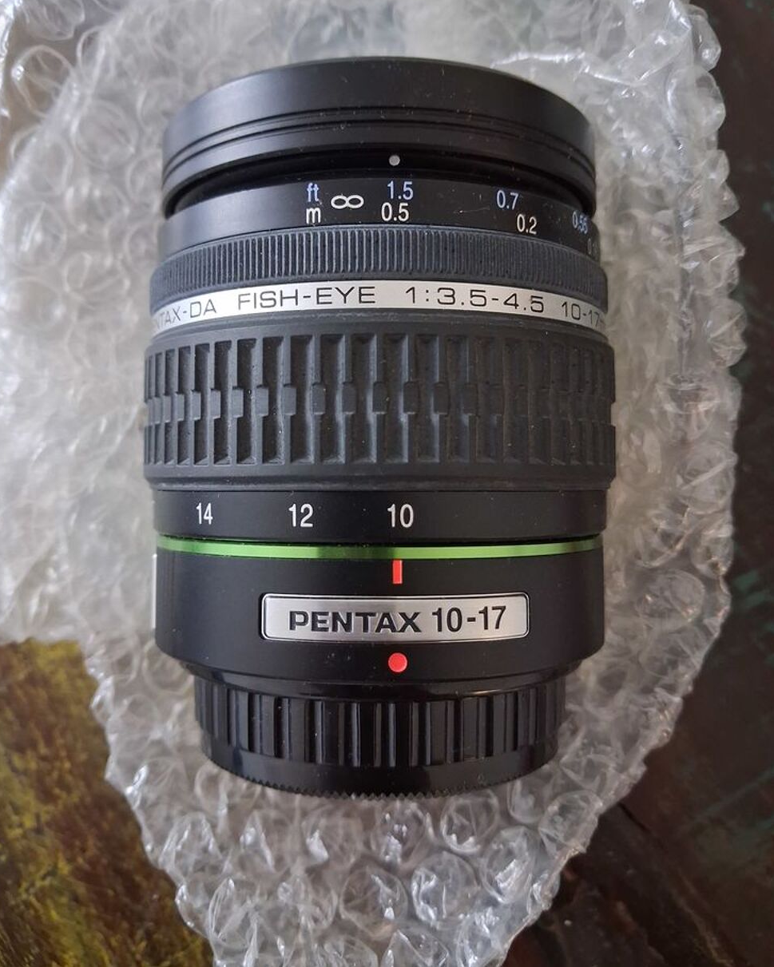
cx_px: 378
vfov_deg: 60.3
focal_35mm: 29
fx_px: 830
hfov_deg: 50.0
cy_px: 436
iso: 640
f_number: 1.8
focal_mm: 4
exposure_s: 1/24
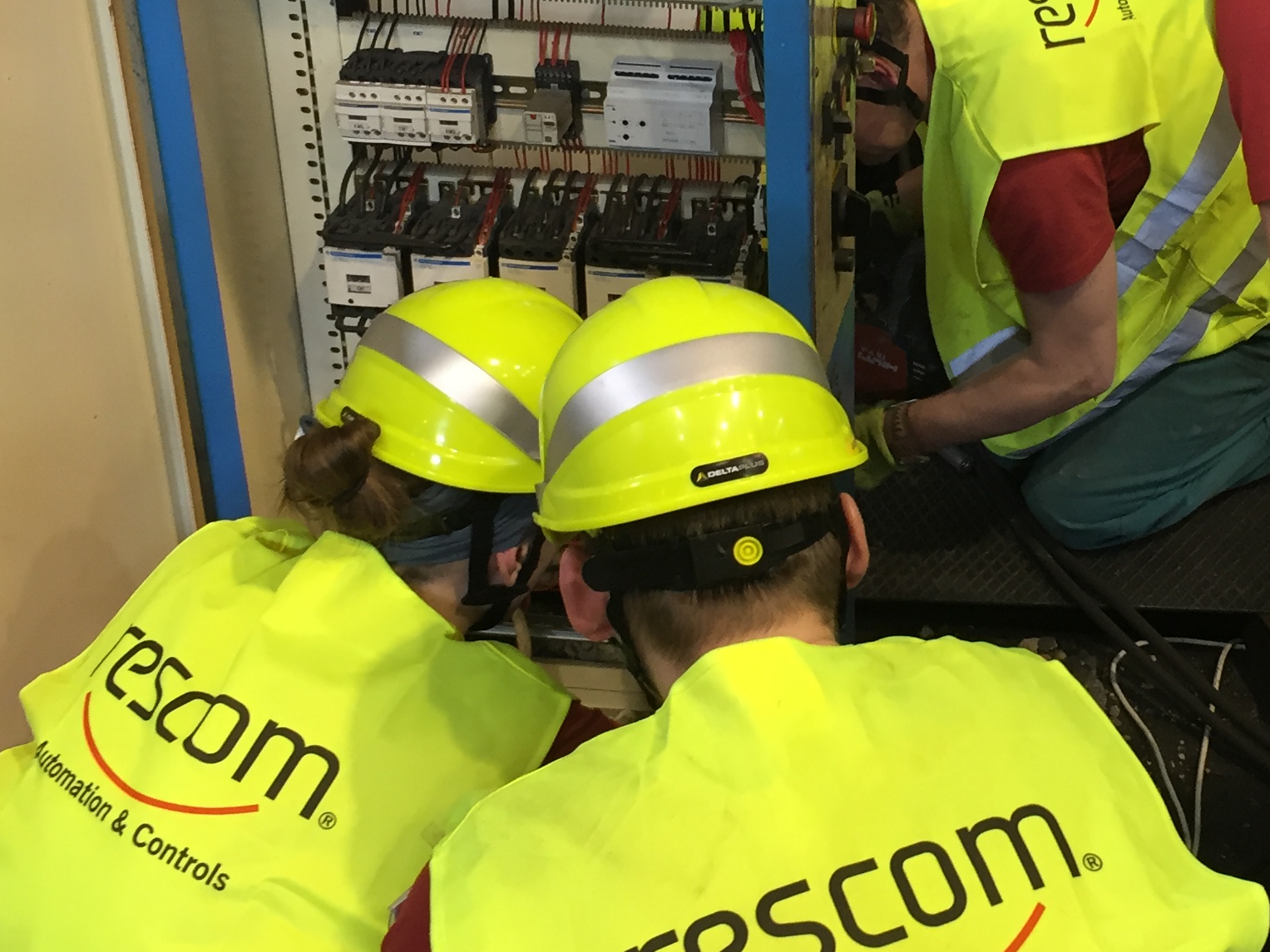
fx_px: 2274
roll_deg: -0.5
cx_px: 938
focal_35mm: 62
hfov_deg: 30.7
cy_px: 330
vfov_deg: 23.6
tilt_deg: -28.6
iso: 80
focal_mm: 4.15
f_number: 2.2
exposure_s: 1/33
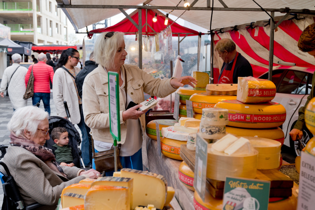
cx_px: 158
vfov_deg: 31.2
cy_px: 105
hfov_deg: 45.4
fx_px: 376
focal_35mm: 43
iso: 500
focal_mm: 43
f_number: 5
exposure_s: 1/400
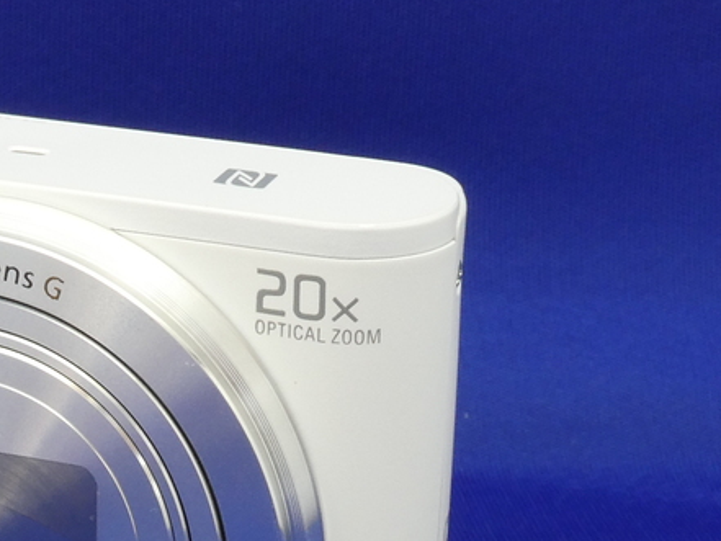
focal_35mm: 136
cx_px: -52
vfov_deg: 10.9
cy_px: 451
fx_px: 2833
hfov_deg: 14.2
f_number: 8
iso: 200
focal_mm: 9
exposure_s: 1/3.2
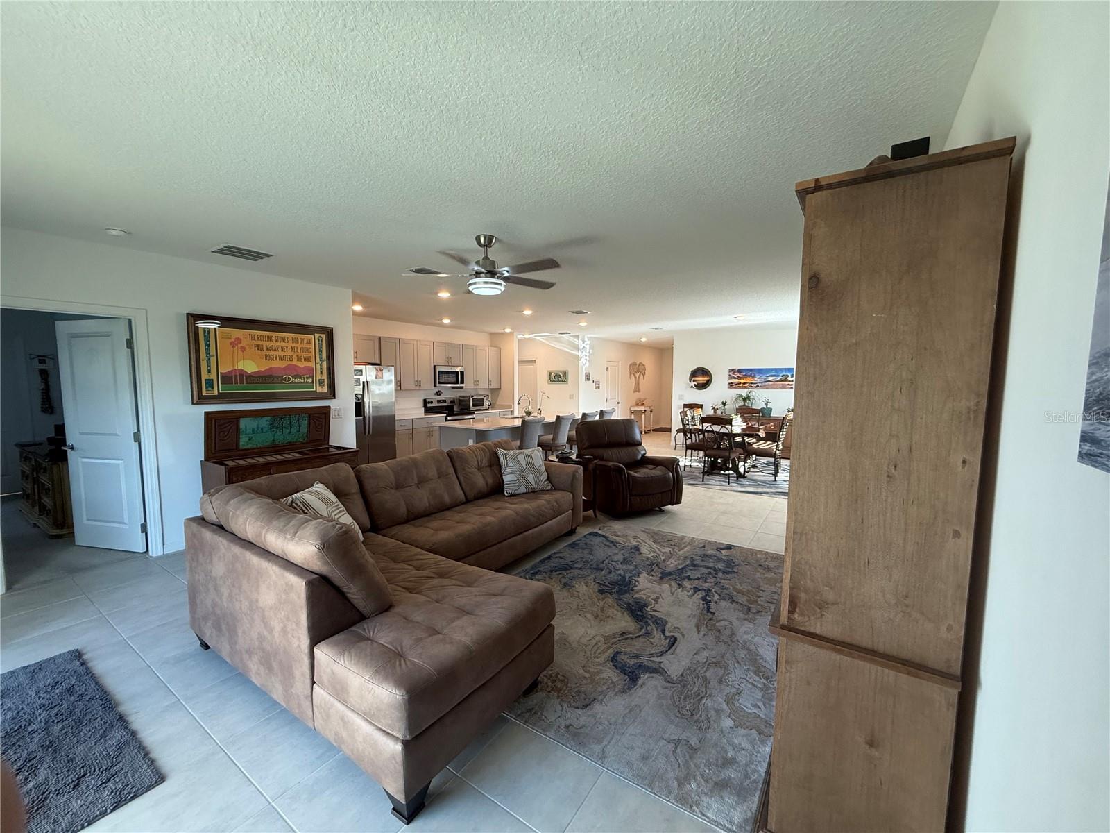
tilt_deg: -4.3
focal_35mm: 14
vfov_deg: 85.7
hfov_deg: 102.1
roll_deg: -0.3
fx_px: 449
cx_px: 555
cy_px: 416
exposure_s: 1/120
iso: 200
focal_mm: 2.22
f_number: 2.2
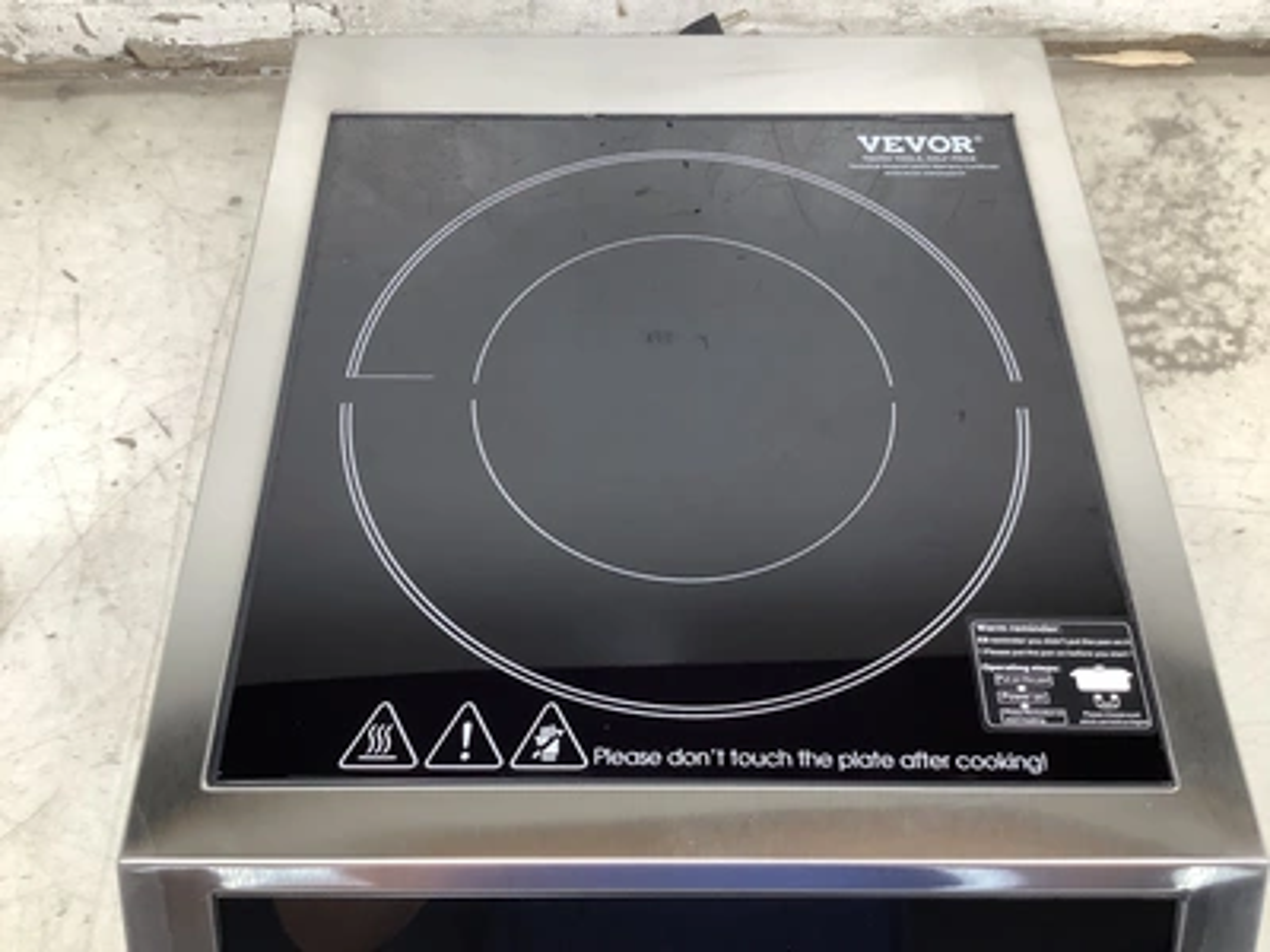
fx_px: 1137
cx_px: 635
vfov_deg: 45.4
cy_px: 476
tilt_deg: -59.4
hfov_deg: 58.4
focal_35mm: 31
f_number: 2.4
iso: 100
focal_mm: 3.3
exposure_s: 1/60
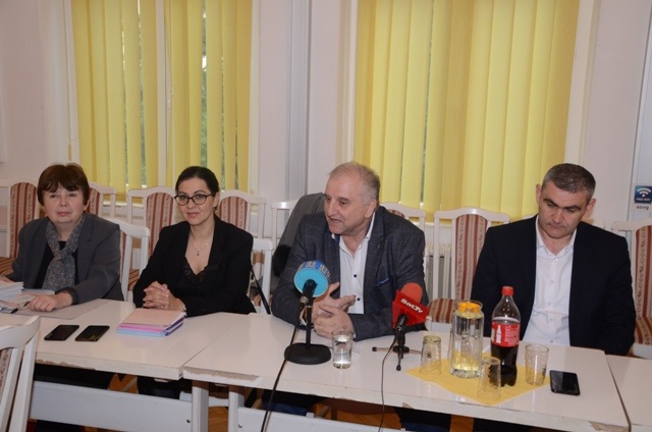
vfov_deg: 31.8
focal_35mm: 42
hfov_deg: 46.5
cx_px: 326
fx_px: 759
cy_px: 216
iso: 640
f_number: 5.6
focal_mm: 28
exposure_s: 1/50
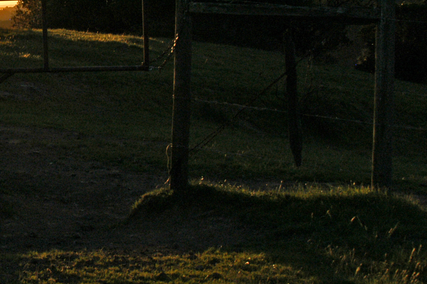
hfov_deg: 18.3
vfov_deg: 12.7
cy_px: -16
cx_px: -79
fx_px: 1256
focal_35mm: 106
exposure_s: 1/350
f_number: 10
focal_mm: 28
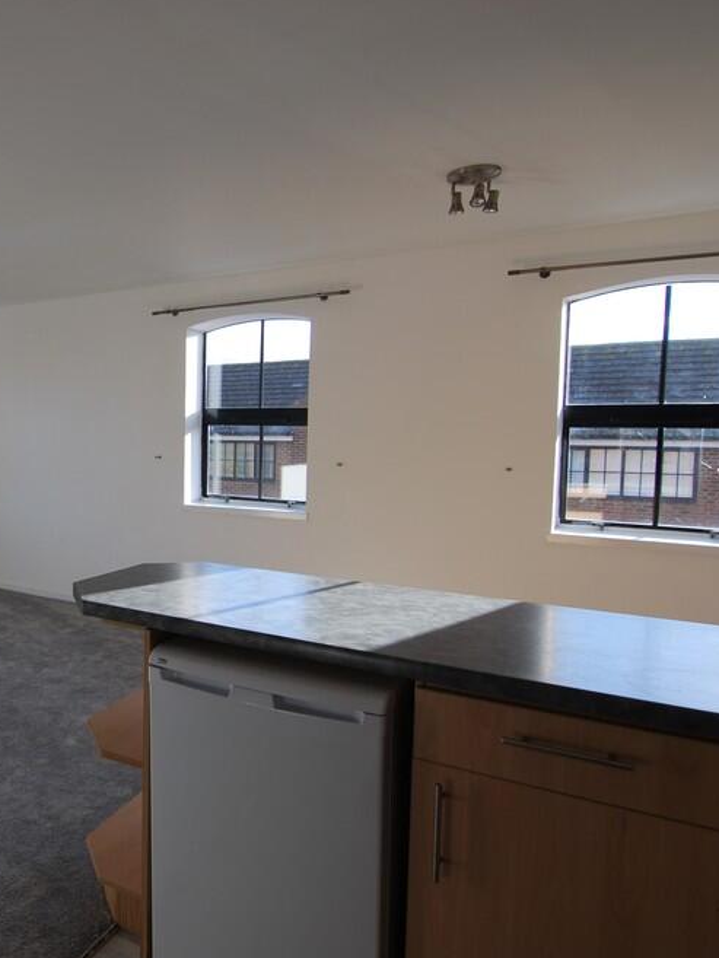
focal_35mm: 25
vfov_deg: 69.9
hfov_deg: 50.2
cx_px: 95
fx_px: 685
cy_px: 489
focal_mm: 11
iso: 125
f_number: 5.6
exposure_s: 1/125
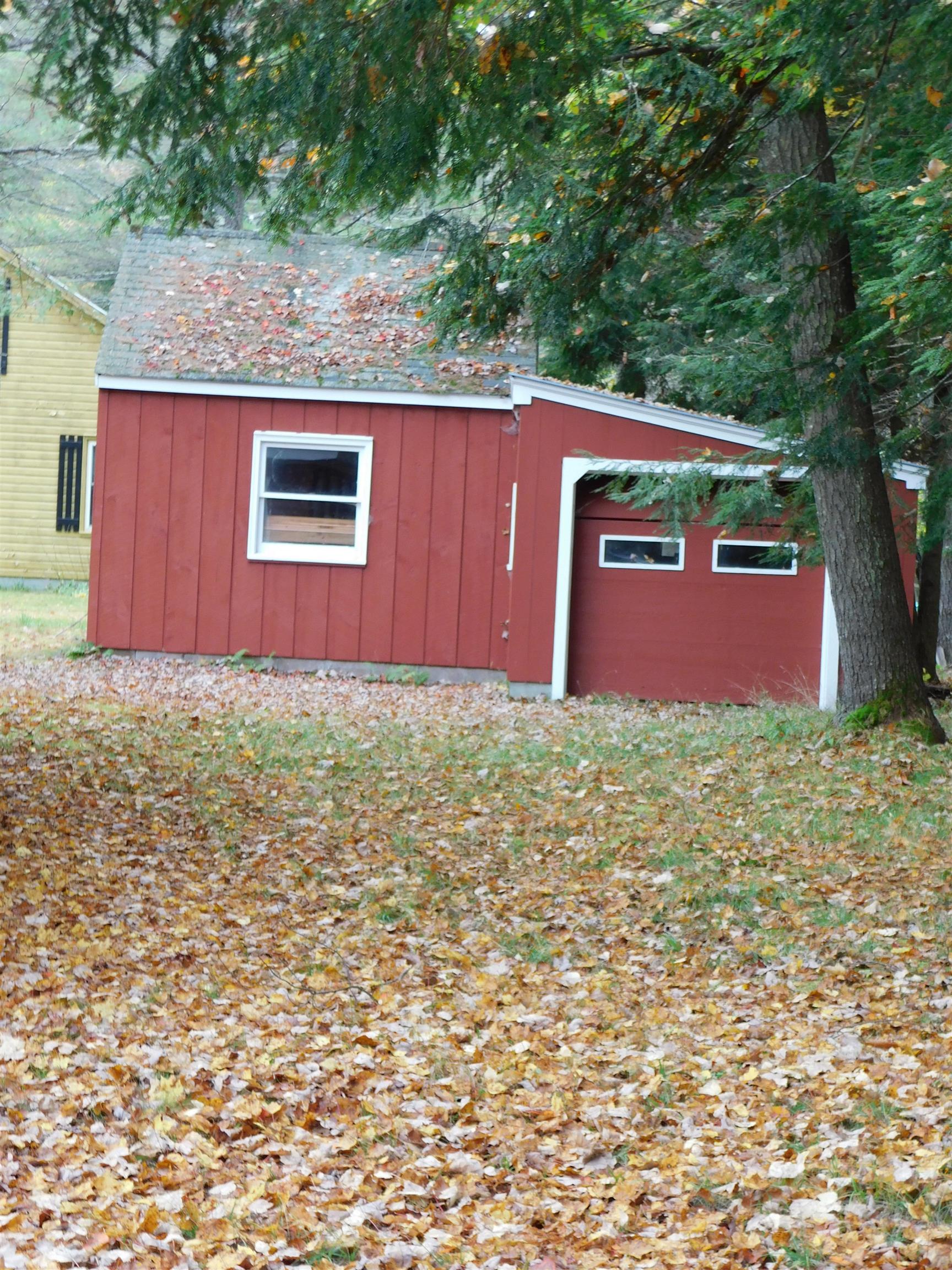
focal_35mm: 91
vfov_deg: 21.5
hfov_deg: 16.2
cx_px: 476
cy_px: 635
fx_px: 3337
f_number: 4.5
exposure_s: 1/40
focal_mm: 16.1
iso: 125
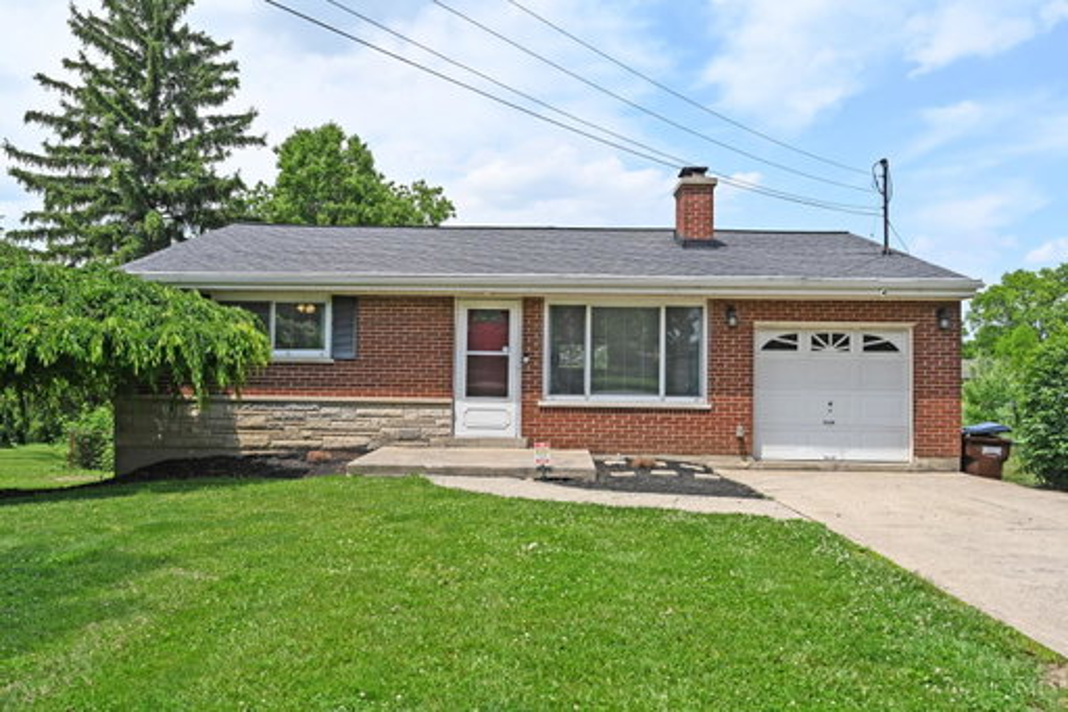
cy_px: 356
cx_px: 534
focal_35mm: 30
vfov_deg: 43.6
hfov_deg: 61.9
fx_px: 890
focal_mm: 30
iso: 100
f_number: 6.3
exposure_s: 1/320
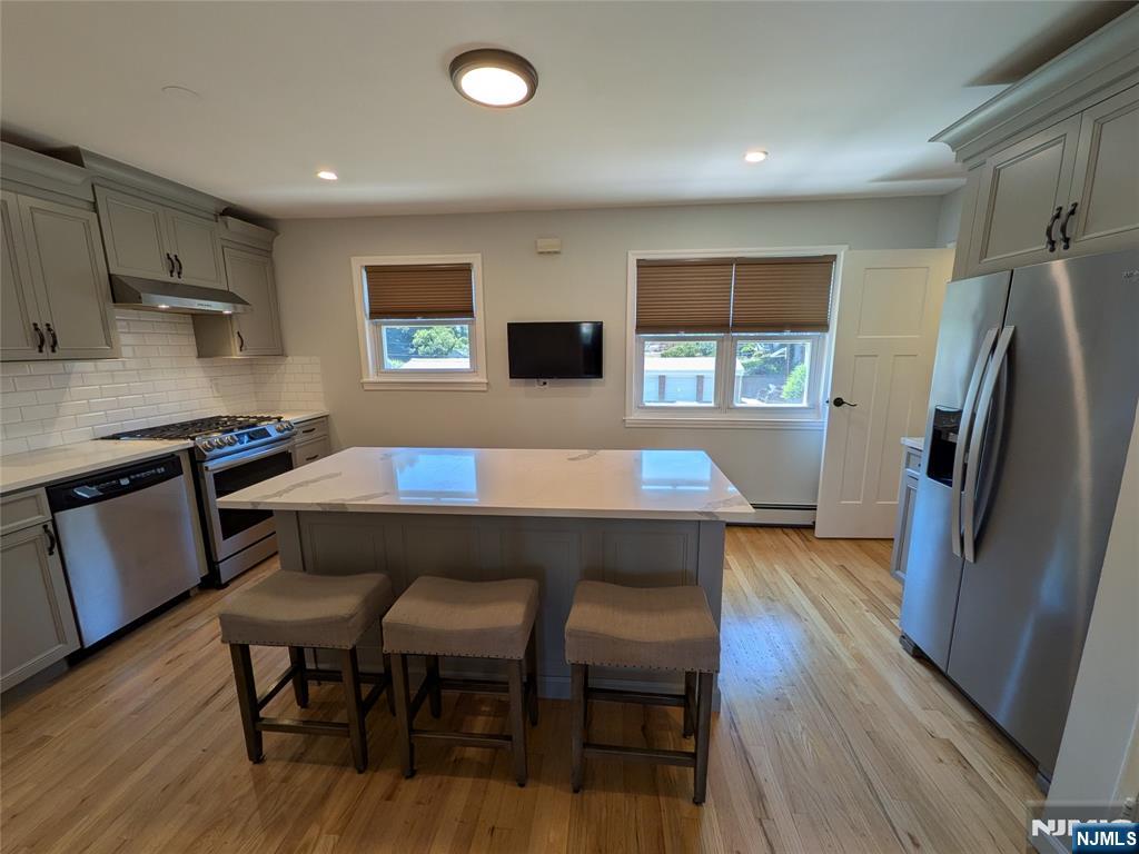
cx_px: 570
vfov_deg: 85.7
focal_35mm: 14
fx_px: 461
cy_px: 427
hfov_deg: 102.1
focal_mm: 1.85
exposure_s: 1/126
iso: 47
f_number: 2.2
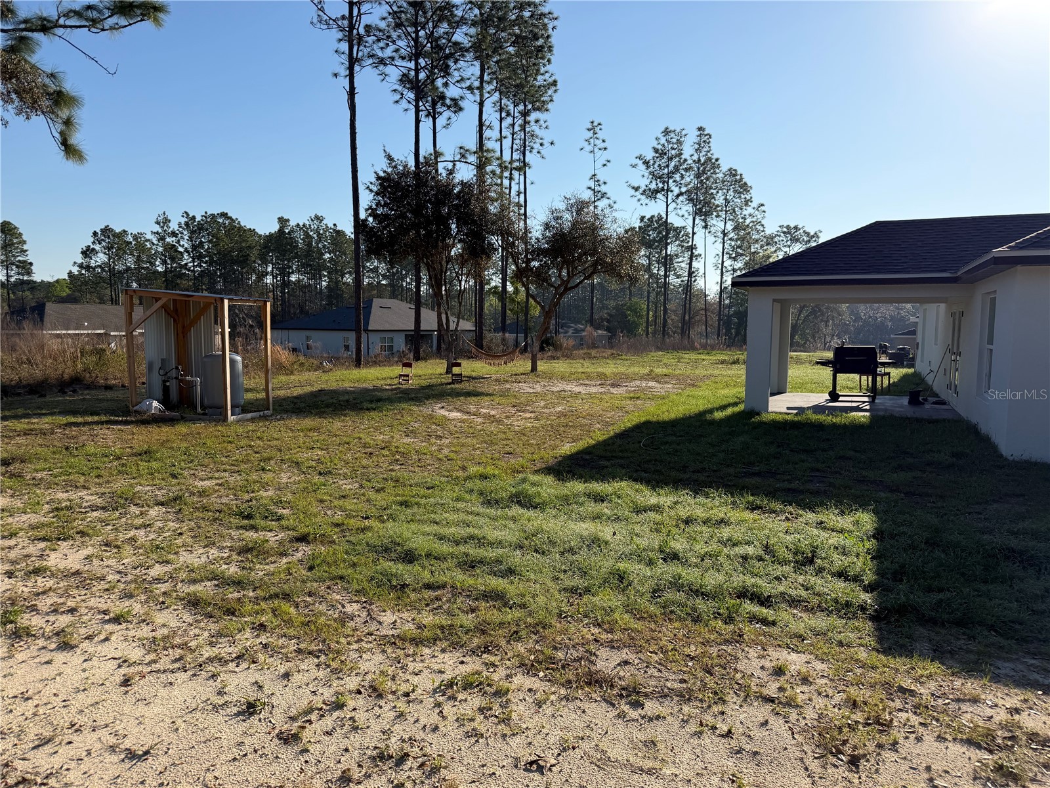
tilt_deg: -5.3
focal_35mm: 24
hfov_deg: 71.6
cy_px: 394
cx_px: 525
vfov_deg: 56.8
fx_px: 728
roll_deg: -0.3
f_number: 1.78
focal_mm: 6.76
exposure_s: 1/5714
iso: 100
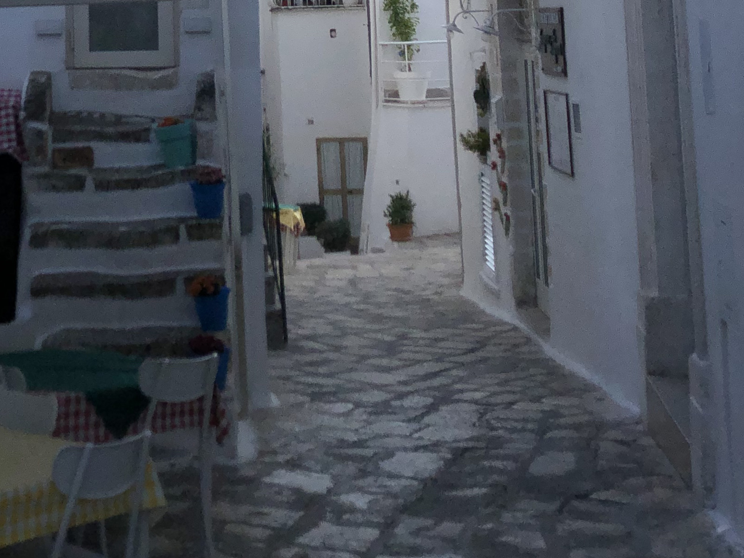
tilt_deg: +4.1
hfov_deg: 27.0
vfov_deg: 19.8
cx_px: 108
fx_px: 1505
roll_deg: +1.7
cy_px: -104
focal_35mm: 70
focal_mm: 4
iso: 20
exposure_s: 1/1869
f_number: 1.8
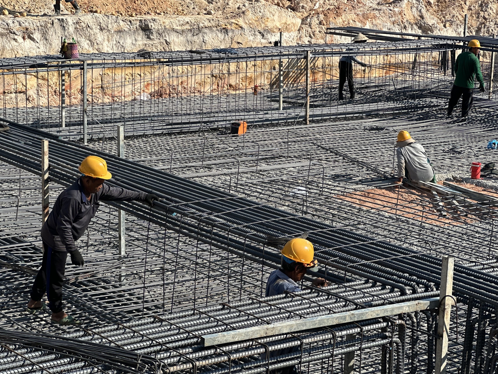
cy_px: 189
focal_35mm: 88
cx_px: 238
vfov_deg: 16.8
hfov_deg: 22.3
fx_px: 1266
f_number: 2.8
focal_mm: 9
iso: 32
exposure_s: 1/573
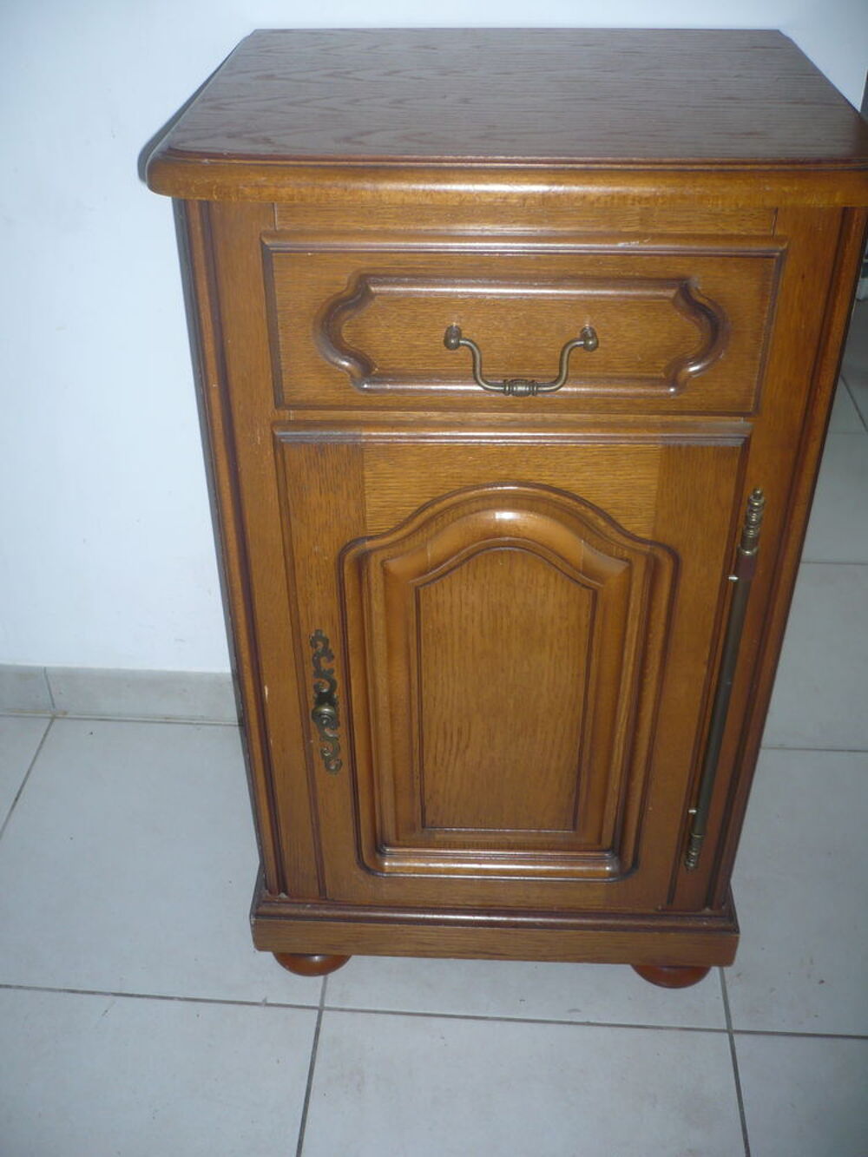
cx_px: 434
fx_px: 1170
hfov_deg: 40.7
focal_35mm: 35
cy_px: 578
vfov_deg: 52.6
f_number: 2.8
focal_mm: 5.8
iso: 100
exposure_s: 1/30
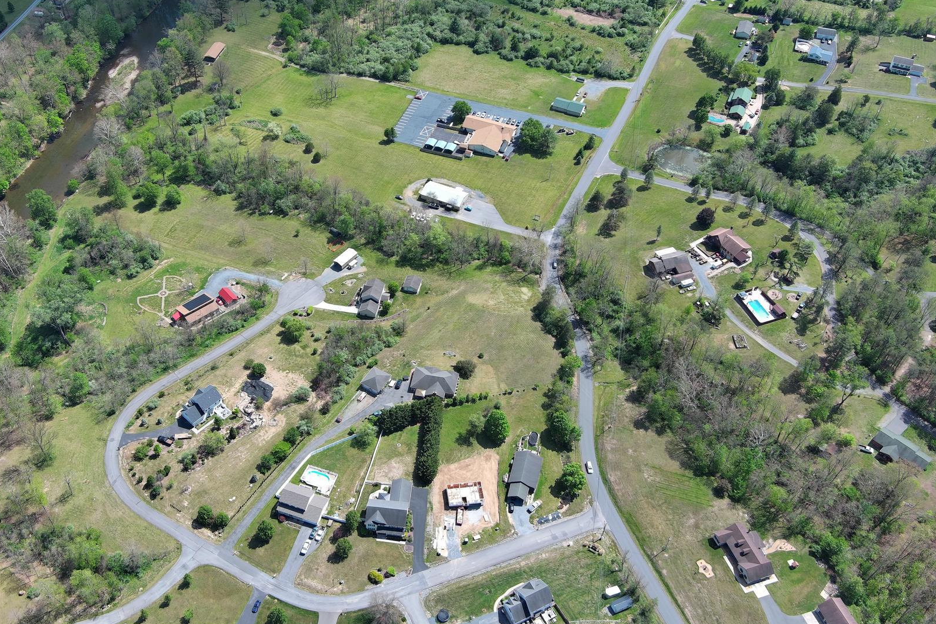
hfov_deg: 51.8
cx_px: 422
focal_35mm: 37
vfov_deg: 35.9
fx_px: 962
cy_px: 291
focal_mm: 10.57
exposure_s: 1/683
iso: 100
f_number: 2.8
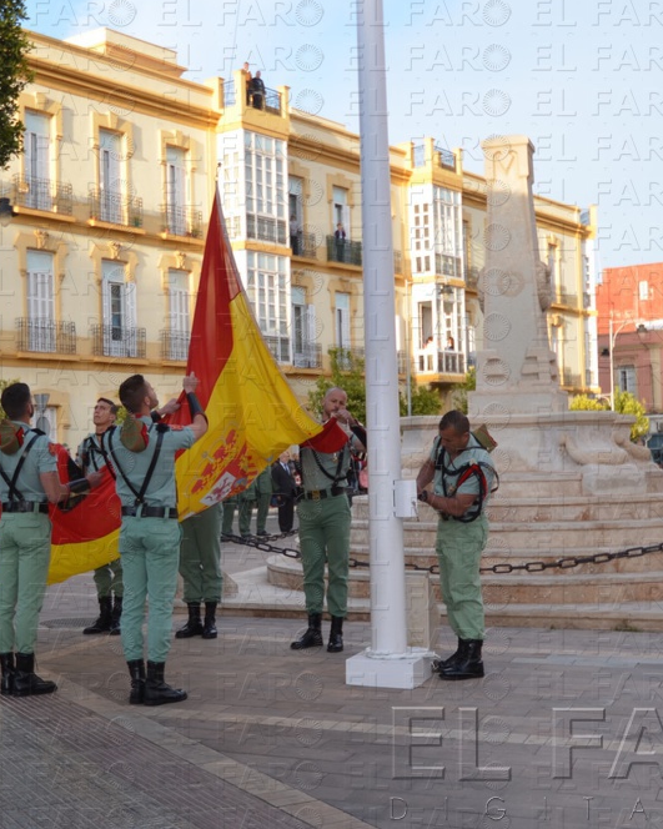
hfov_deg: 28.9
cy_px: 414
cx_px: 223
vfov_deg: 36.0
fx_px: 1276
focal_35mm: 52
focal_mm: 24
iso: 110
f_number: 4.5
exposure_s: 1/200
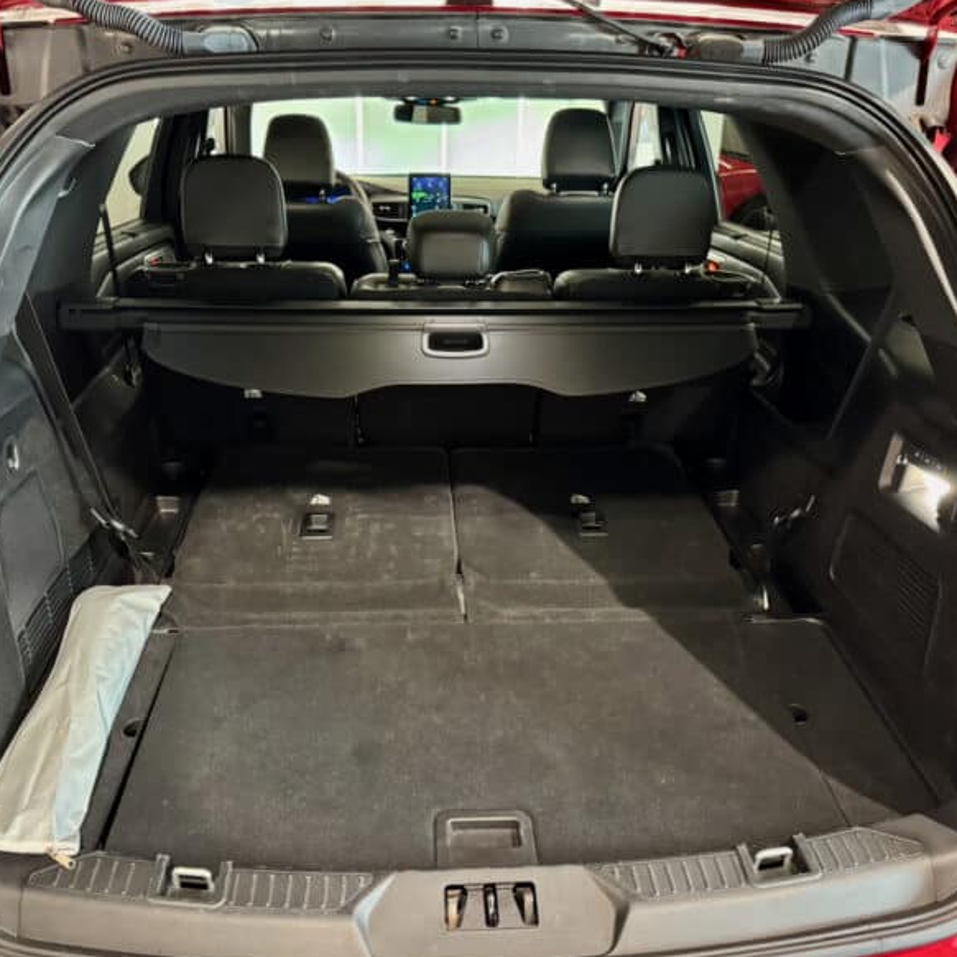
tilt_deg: -22.5
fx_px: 907
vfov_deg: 55.6
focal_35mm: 29
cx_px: 460
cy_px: 484
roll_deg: -0.7
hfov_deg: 55.6
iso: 1000
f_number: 1.78
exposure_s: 1/34
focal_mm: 6.76
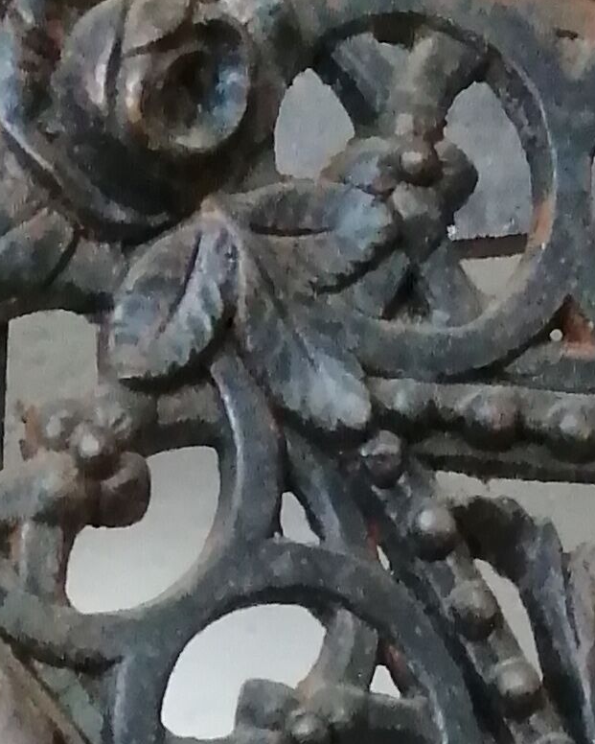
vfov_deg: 12.3
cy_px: 1559
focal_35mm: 136
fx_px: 2993
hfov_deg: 11.3
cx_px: 368
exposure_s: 1/20
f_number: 1.8
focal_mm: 3.46
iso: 400
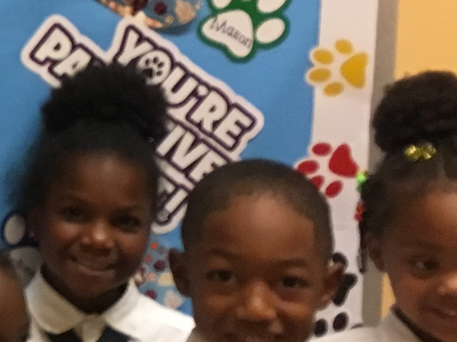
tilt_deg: -6.9
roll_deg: +0.7
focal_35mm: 134
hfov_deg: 13.0
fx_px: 1768
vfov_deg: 11.0
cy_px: 92
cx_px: -422
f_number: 2.2
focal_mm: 4.15
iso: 160
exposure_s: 1/30
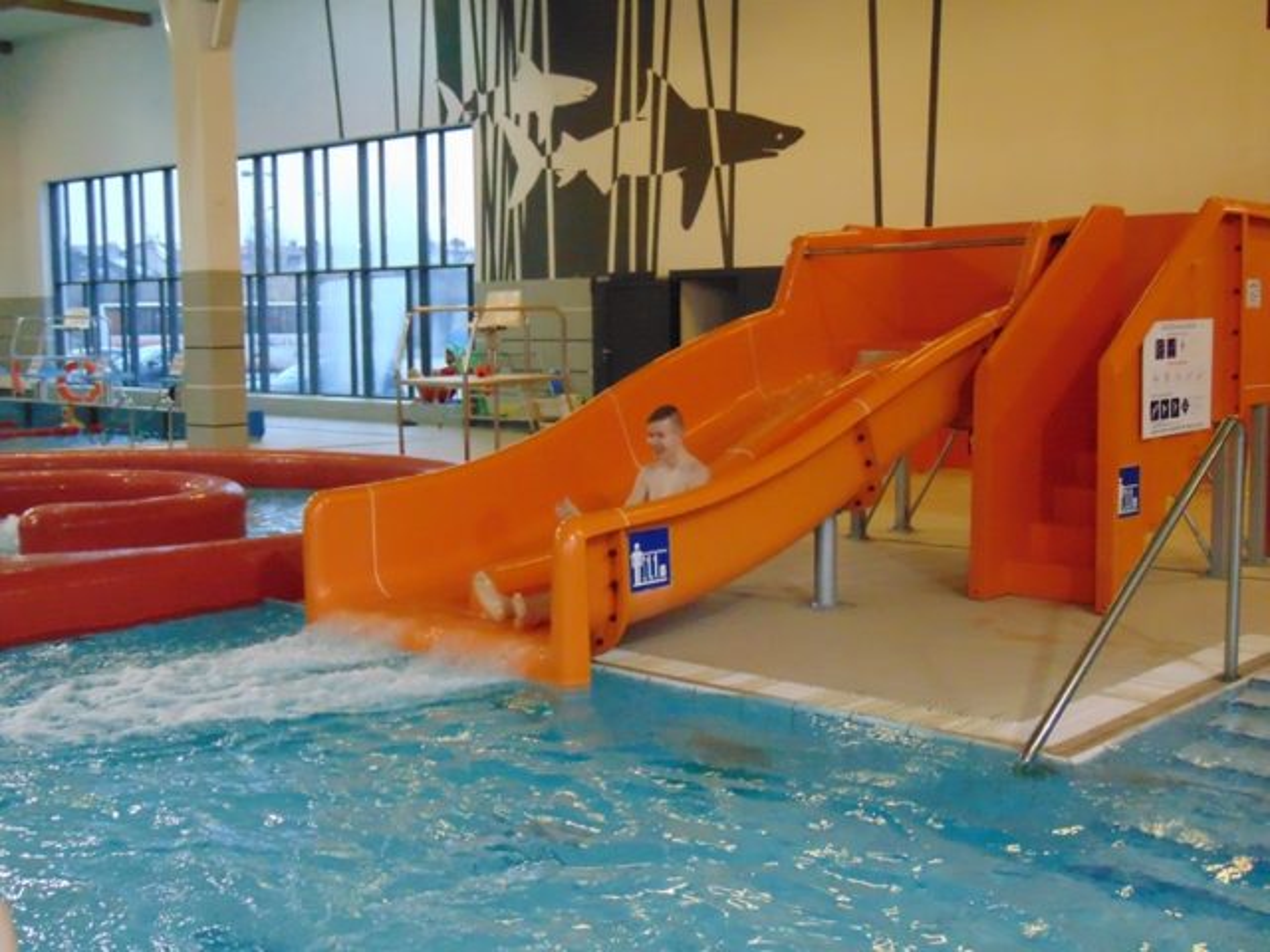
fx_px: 1541
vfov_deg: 34.3
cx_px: 635
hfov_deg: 44.8
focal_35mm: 42
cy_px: 476
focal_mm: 7.6
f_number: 3.3
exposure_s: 1/125
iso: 800
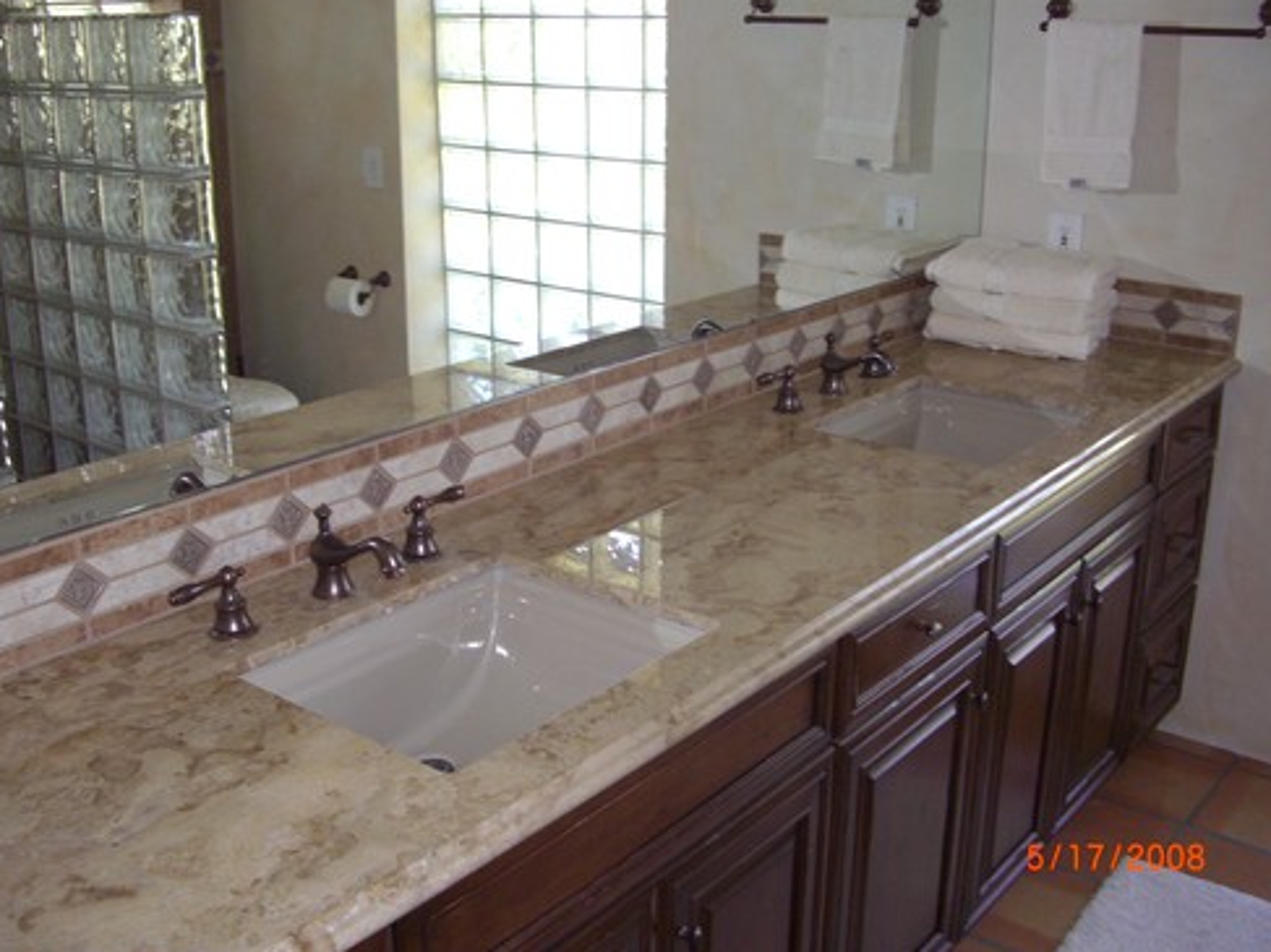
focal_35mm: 39
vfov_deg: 36.8
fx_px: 1432
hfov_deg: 47.9
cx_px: 632
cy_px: 468
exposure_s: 1/60
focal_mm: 7.9
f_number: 2.8
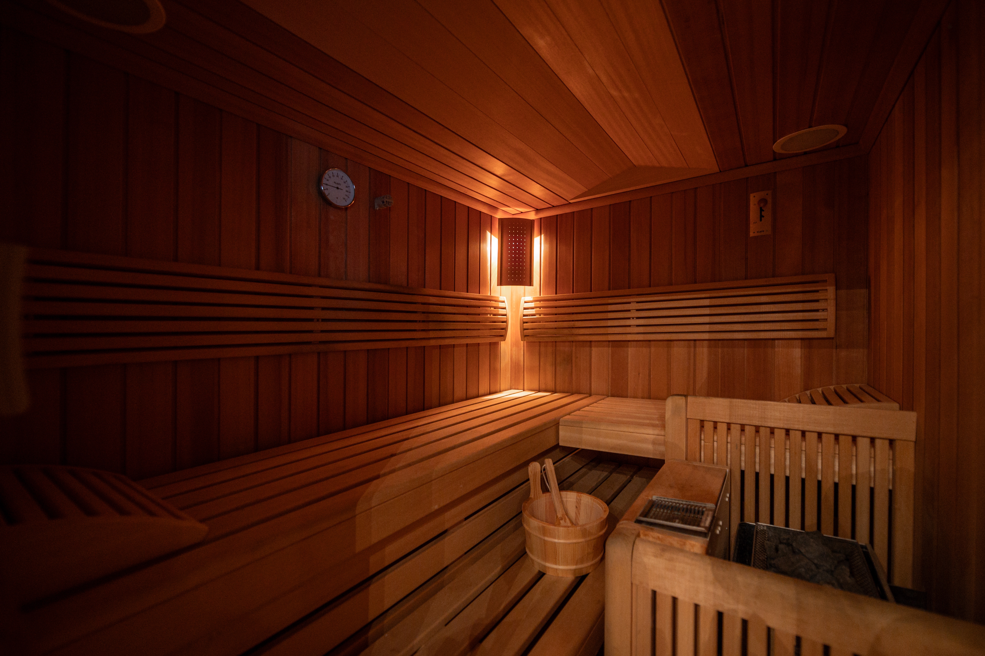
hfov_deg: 104.3
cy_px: 328
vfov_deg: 81.1
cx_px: 492
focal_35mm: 14
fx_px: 383
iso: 1600
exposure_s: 1/60
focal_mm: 14
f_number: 2.8
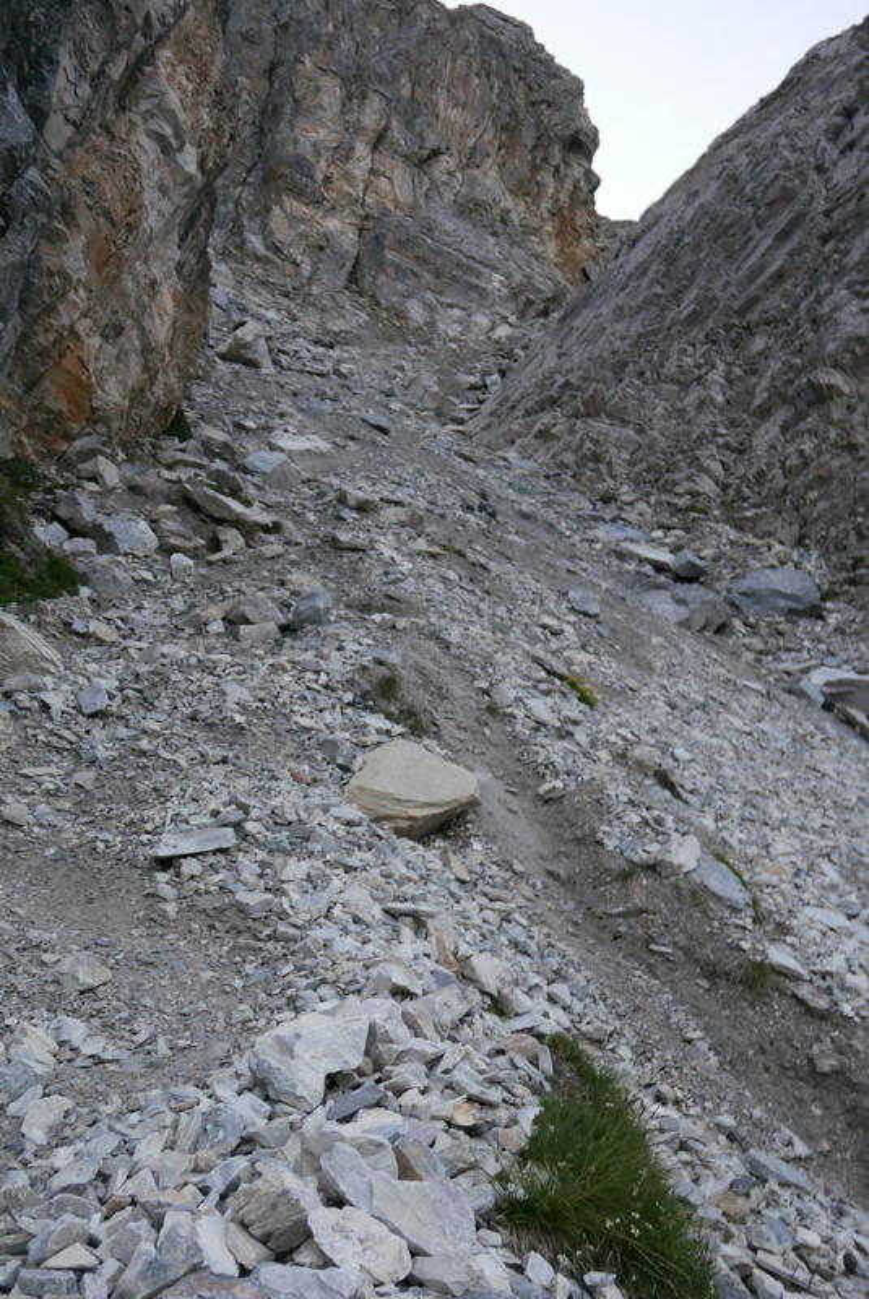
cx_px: 434
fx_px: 1264
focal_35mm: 35
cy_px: 650
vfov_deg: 54.4
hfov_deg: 37.9
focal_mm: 15.9
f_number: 2.3
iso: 1000
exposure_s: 1/80
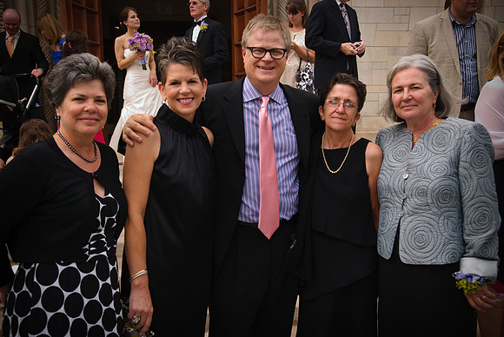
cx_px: 252
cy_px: 168
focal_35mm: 40
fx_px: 568
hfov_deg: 47.9
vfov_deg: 33.1
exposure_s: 1/640
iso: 500
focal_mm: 27
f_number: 4.5
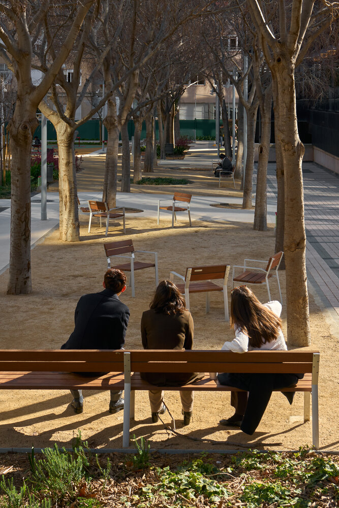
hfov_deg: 24.6
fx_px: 777
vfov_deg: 36.2
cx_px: 170
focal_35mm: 55
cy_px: 254
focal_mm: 55
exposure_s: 1/200
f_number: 11
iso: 200
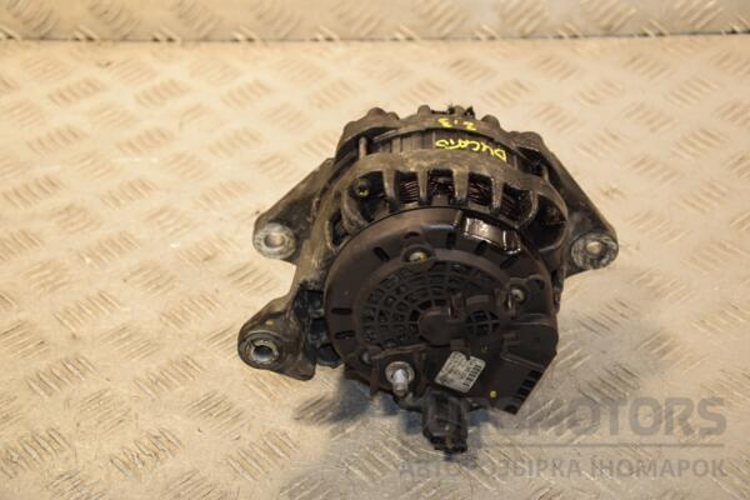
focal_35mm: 75
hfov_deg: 27.0
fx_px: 1562
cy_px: 250
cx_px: 375
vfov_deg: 18.2
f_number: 5
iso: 800
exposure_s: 1/200
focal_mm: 50
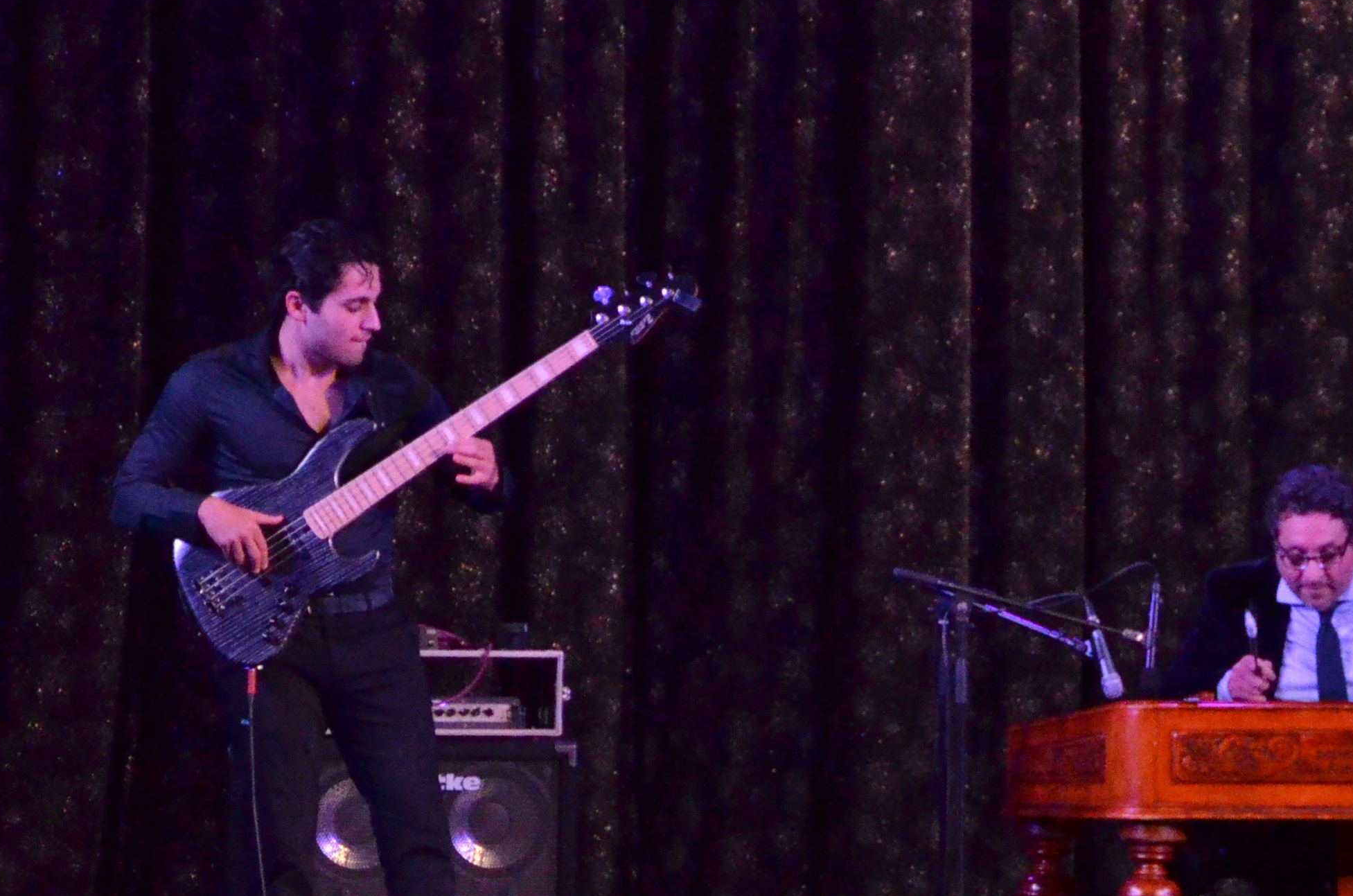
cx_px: 1452
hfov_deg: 7.7
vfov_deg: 5.2
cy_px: 572
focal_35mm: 265
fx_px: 9938
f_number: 5.3
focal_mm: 70
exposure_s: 1/250
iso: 2500
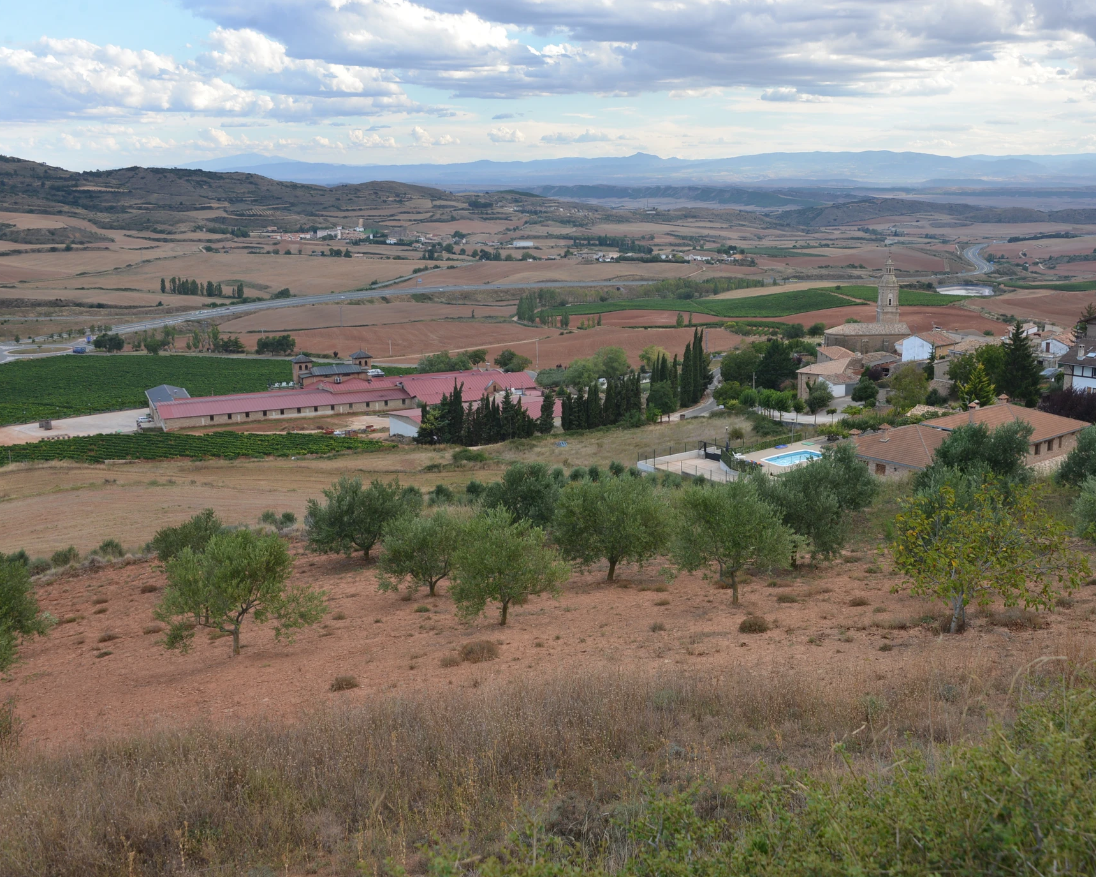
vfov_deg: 38.2
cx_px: 655
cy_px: 436
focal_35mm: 39
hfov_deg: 46.6
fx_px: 1265
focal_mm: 34
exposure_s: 1/250
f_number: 8
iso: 400
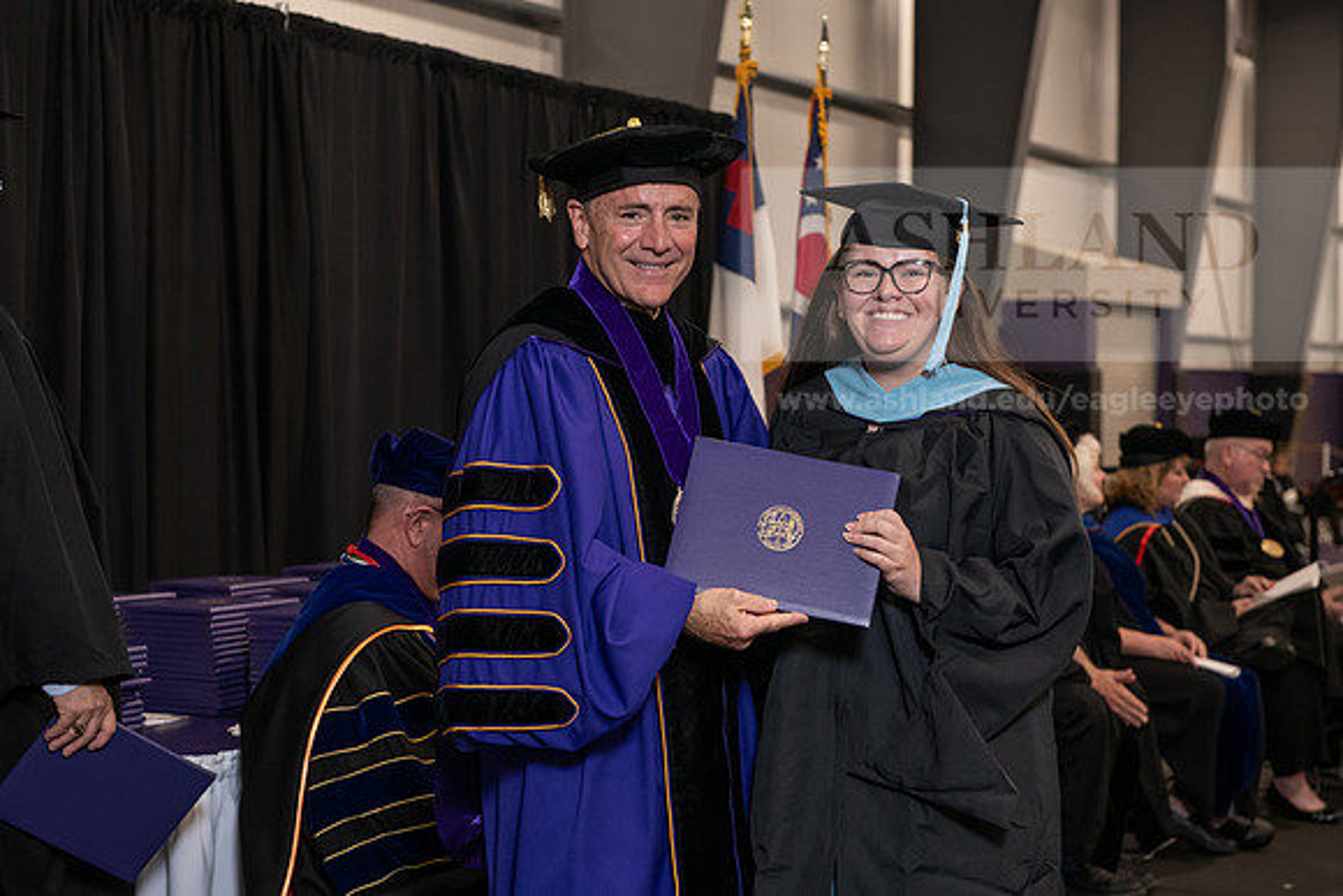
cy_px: 448
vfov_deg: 19.5
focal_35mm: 70
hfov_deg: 28.8
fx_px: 2612
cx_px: 672
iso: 2000
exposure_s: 1/125
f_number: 5
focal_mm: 70
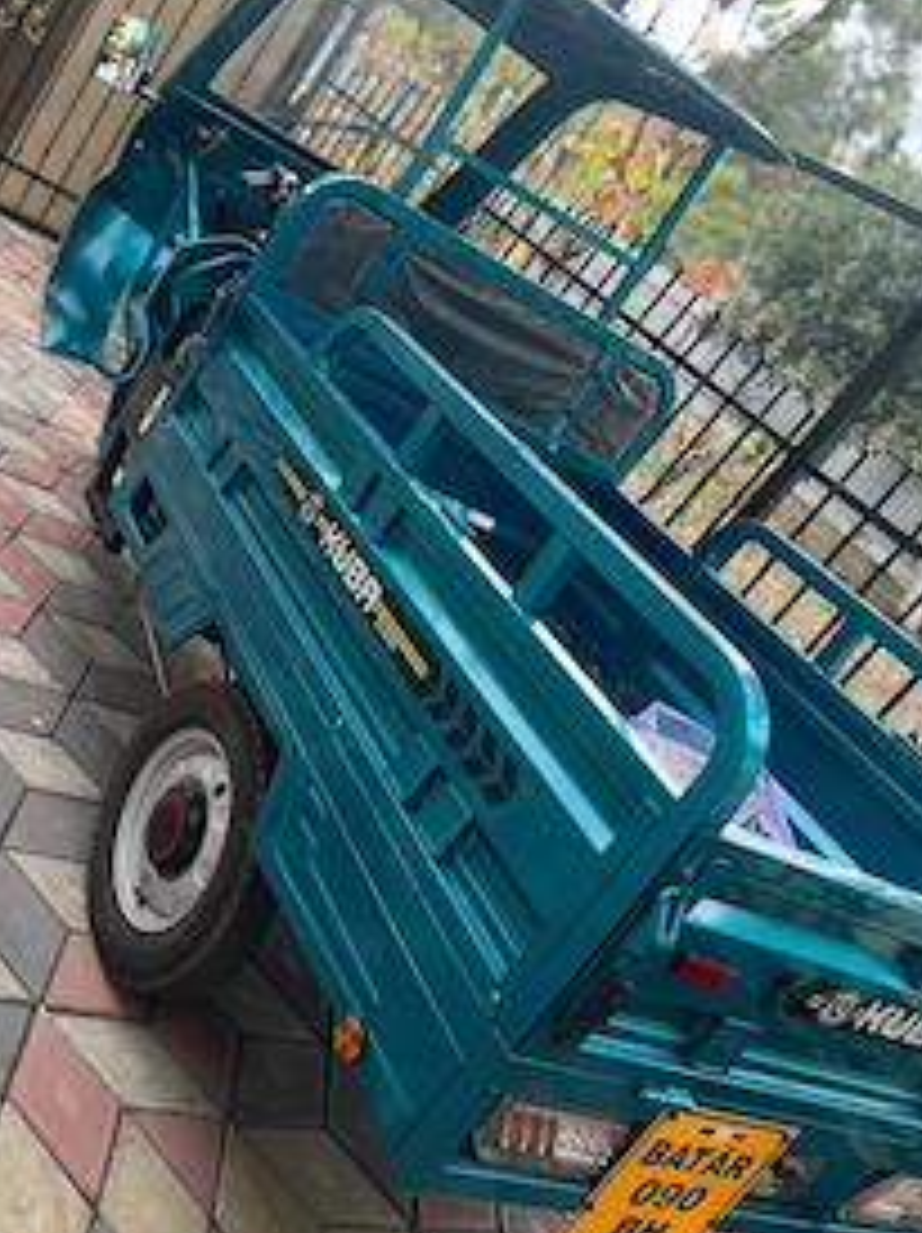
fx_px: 1352
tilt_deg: -17.4
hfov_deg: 37.0
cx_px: 270
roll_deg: -35.3
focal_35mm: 38
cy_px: 477
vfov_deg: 48.6
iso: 50
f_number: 1.5
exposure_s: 1/513
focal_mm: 5.7
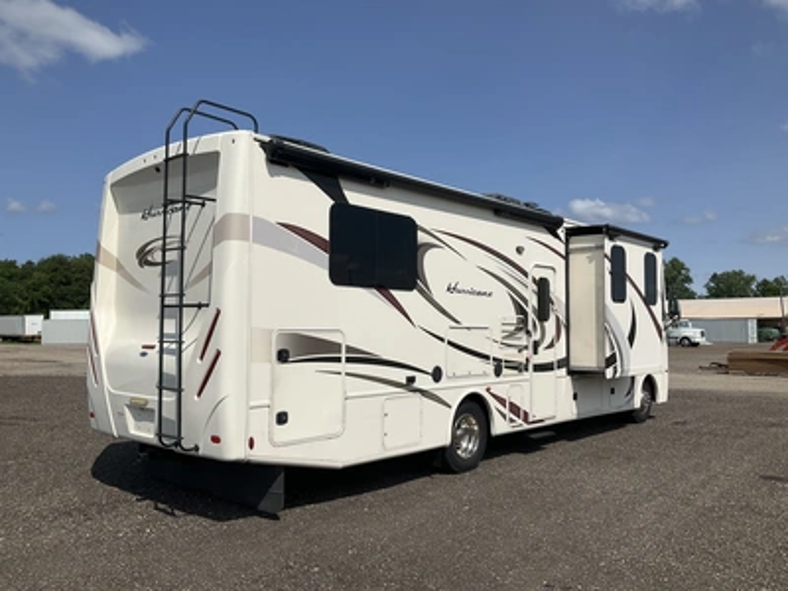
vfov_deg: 48.2
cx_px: 394
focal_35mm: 29
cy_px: 296
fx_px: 660
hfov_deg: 61.7
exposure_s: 1/4405
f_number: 1.8
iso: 25
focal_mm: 3
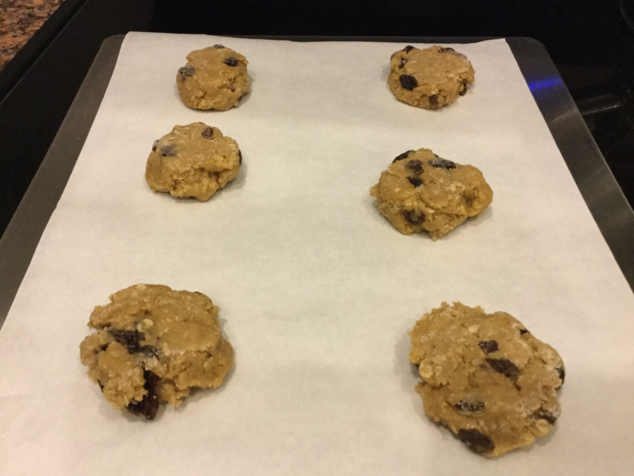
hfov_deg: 58.4
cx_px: 317
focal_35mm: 31
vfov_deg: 45.4
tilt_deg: -47.4
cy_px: 238
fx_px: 568
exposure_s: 1/24
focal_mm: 3.3
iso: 250
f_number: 2.4
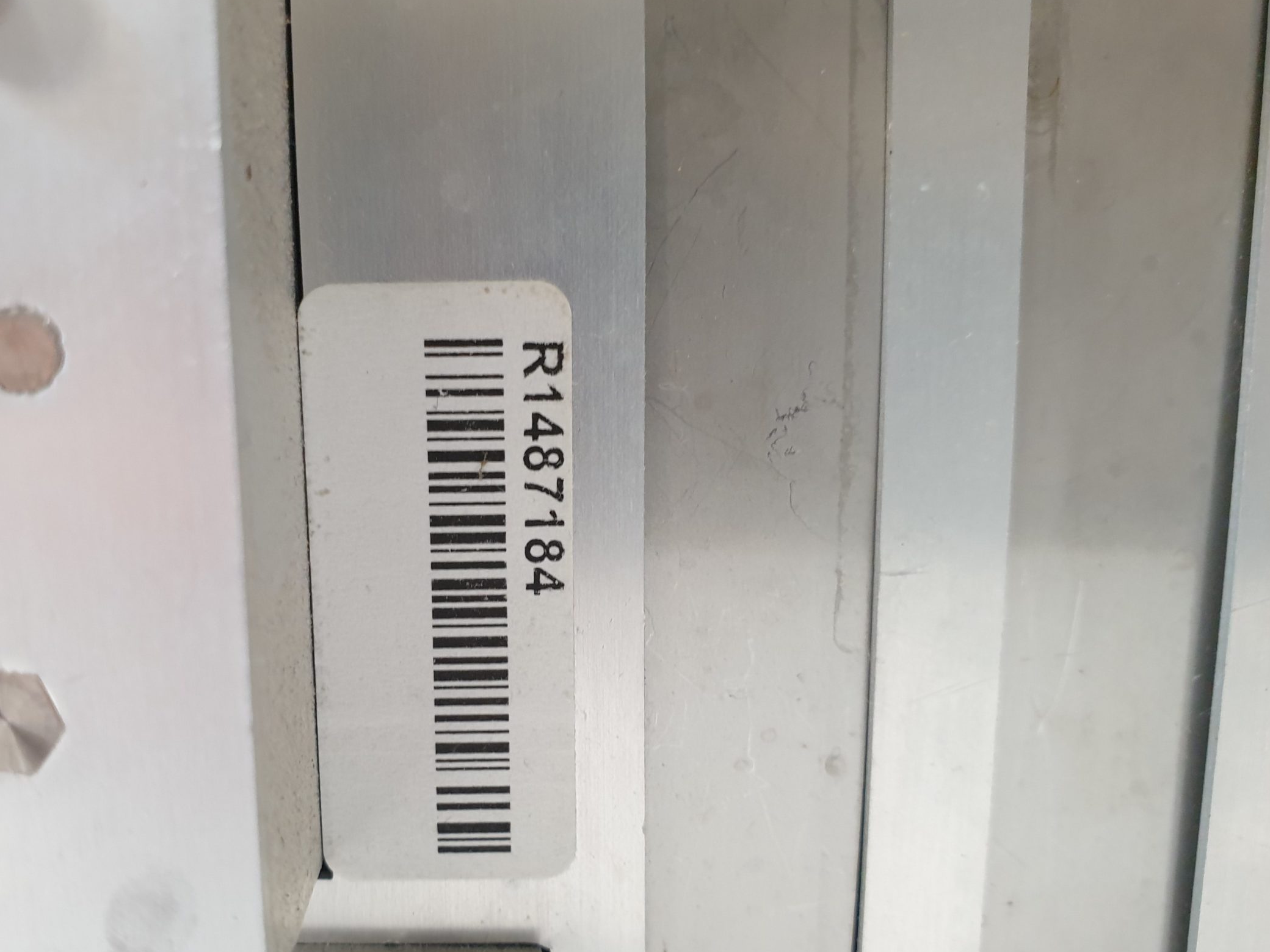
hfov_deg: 56.4
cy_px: 521
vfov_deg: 44.1
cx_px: 507
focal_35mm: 32
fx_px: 1174
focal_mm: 4.3
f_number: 2.4
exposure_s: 1/50
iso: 200
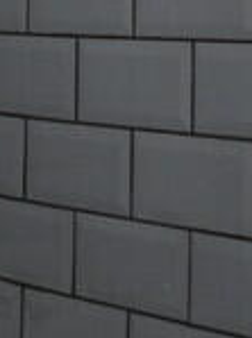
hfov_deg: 7.2
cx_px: -529
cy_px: -101
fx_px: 1745
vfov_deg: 10.8
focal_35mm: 179
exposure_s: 1/30
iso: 220
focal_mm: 18
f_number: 3.5
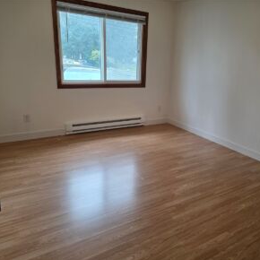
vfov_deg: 57.3
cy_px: 134
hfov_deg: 56.6
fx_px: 238
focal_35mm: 28
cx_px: 163
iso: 125
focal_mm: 6.3
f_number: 1.7
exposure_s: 1/120
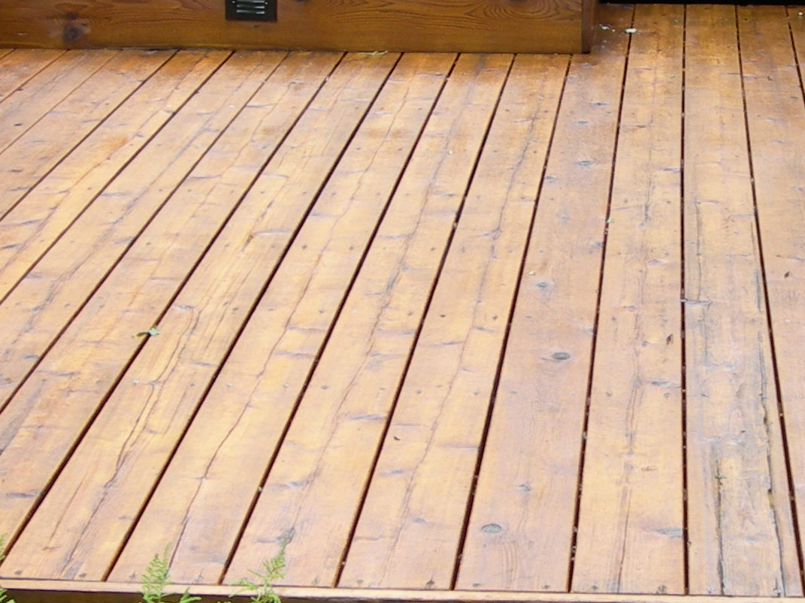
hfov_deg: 17.9
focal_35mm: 109
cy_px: 231
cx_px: 632
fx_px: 2535
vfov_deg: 13.6
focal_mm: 7.8
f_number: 2.8
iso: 50
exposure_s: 1/58.1
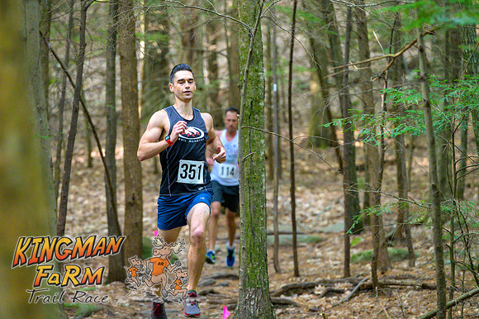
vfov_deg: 7.2
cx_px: 240
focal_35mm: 190
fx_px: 2527
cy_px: 160
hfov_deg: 10.8
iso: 8000
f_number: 4
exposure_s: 1/320
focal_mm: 190
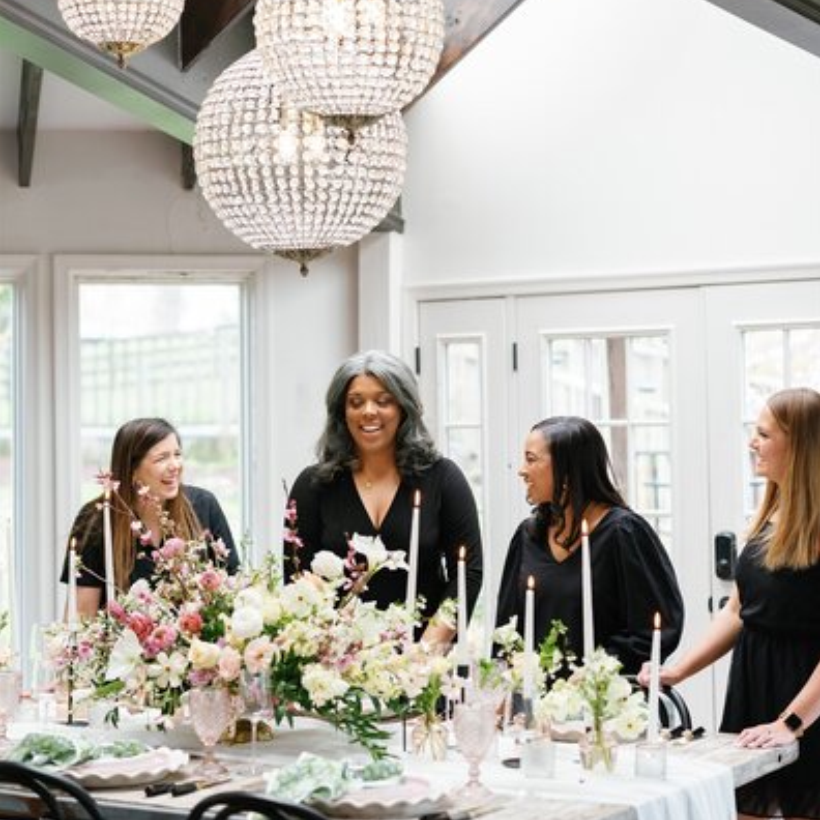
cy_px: 388
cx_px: 412
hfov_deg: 23.1
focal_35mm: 75
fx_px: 2010
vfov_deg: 23.1
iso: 1000
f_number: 2.8
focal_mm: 80
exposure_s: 1/250
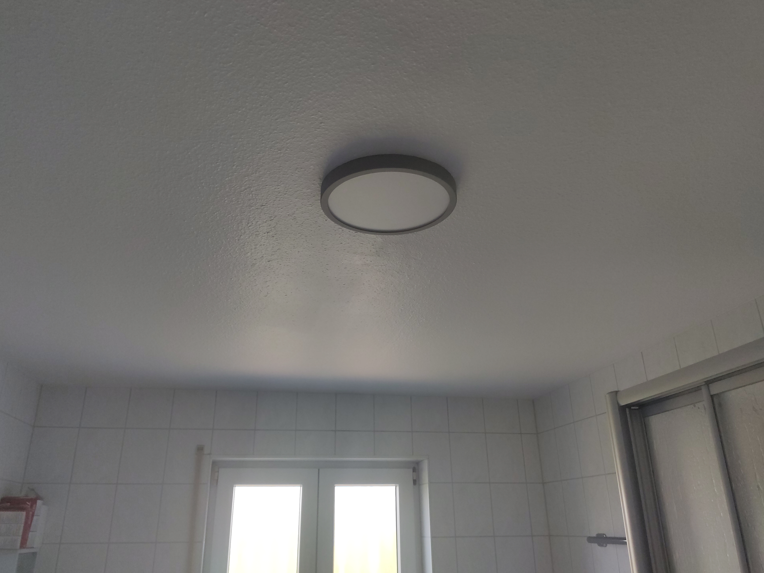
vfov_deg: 51.4
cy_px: 281
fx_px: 596
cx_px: 376
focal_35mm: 27
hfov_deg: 65.3
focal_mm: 4.77
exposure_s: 1/100
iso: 211
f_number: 1.75
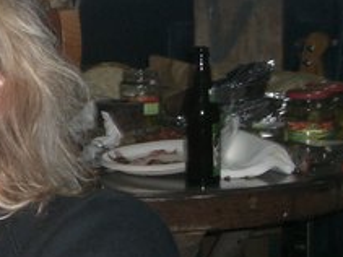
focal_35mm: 108
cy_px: 73
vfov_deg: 13.7
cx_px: -133
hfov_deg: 16.9
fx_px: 1070
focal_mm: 6.2
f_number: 2.7
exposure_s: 1/60
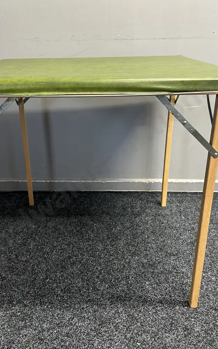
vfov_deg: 55.3
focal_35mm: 35
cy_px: 174
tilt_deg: -20.9
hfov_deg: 36.2
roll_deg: +1.2
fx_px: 333
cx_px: 93
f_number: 1.78
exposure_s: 1/50
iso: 320
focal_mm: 6.86
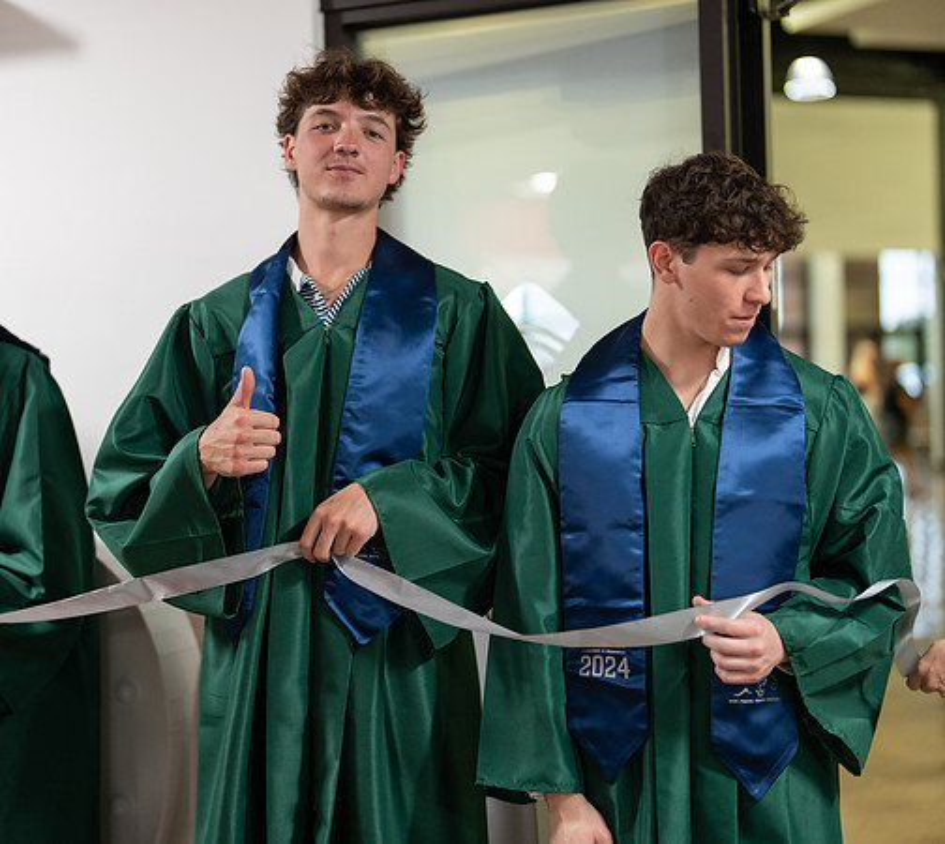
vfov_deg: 27.0
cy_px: 422
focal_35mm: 60
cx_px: 396
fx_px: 1758
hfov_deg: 30.0
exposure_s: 1/320
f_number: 1.2
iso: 500
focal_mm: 50
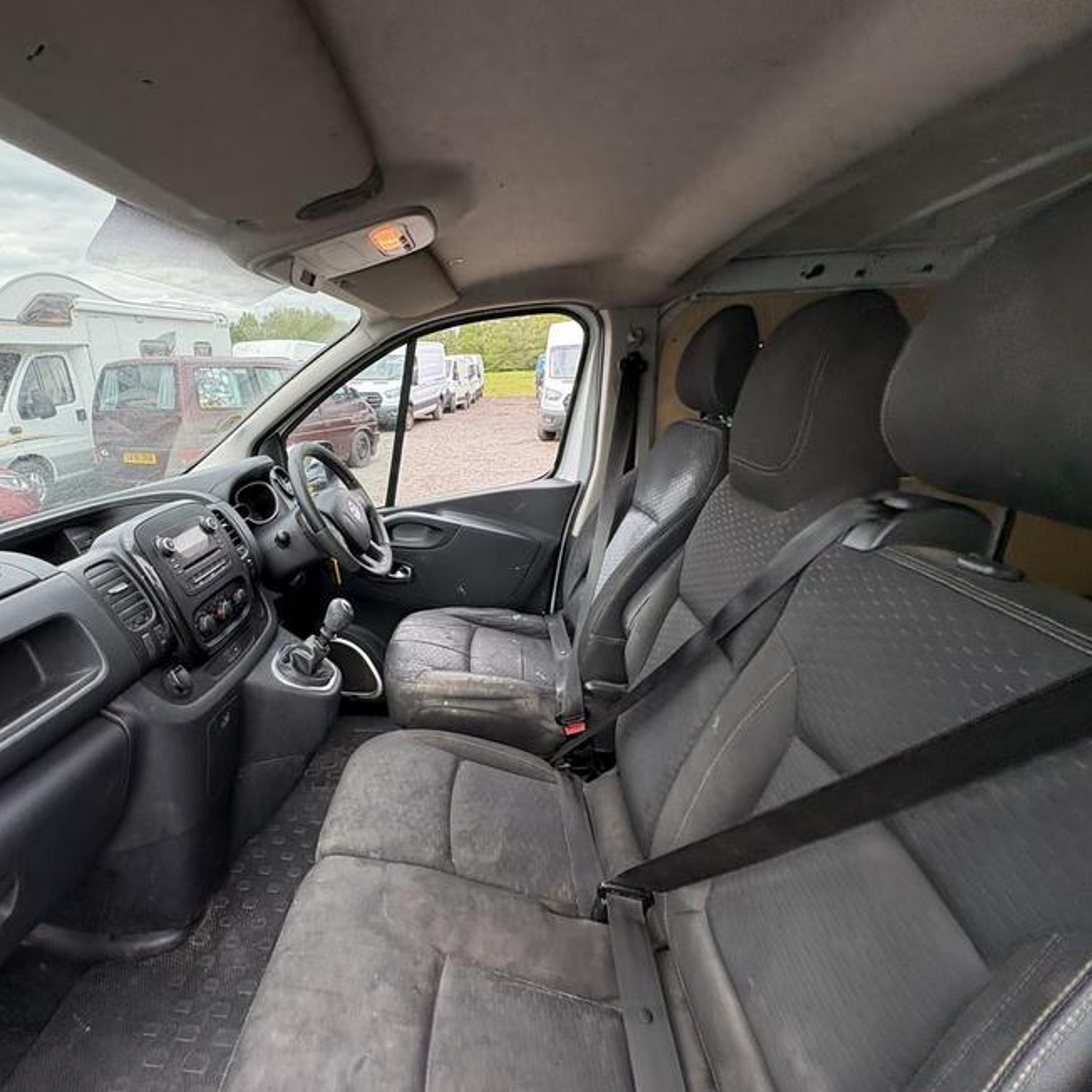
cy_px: 538
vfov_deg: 84.0
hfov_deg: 82.8
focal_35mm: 17
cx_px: 427
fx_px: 607
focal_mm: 2.22
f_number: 2.2
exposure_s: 1/272
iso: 64
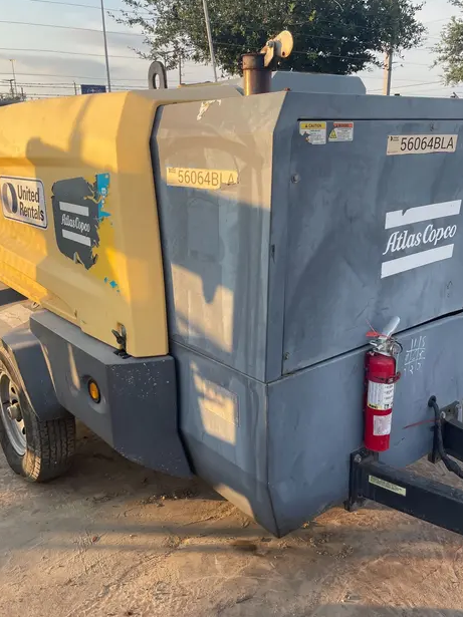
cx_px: 232
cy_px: 335
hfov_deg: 45.4
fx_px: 553
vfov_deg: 58.3
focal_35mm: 31
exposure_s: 1/581
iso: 32
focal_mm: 4.2
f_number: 1.6
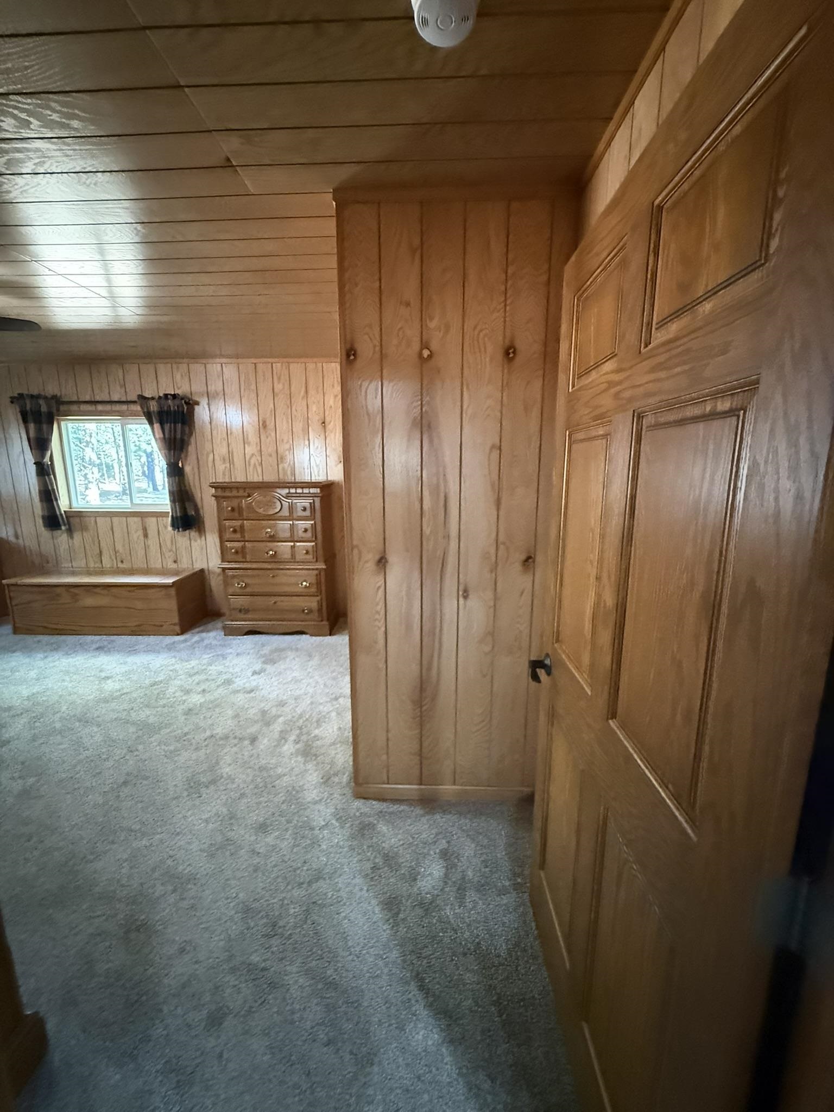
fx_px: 450
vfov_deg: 102.1
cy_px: 556
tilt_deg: -11.7
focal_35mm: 14
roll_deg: +0.1
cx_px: 417
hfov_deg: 85.7
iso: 1600
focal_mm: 2.22
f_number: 2.2
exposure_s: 1/40
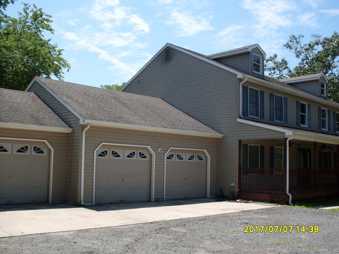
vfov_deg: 37.7
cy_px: 127
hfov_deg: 49.0
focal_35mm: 38
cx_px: 170
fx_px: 372
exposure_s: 1/180
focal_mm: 6.3
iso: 80
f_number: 8.4
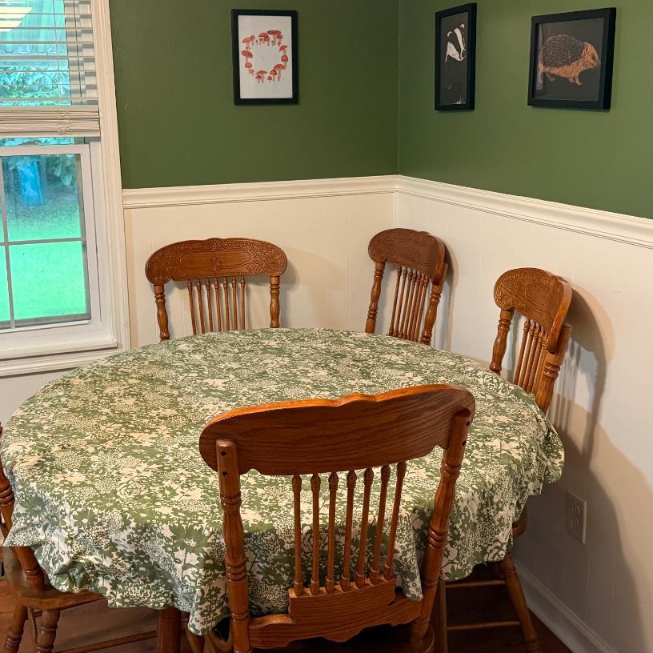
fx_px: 832
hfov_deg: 42.8
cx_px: 294
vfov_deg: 42.5
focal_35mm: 39
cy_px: 249
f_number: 1.78
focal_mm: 6.76
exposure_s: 1/60
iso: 400
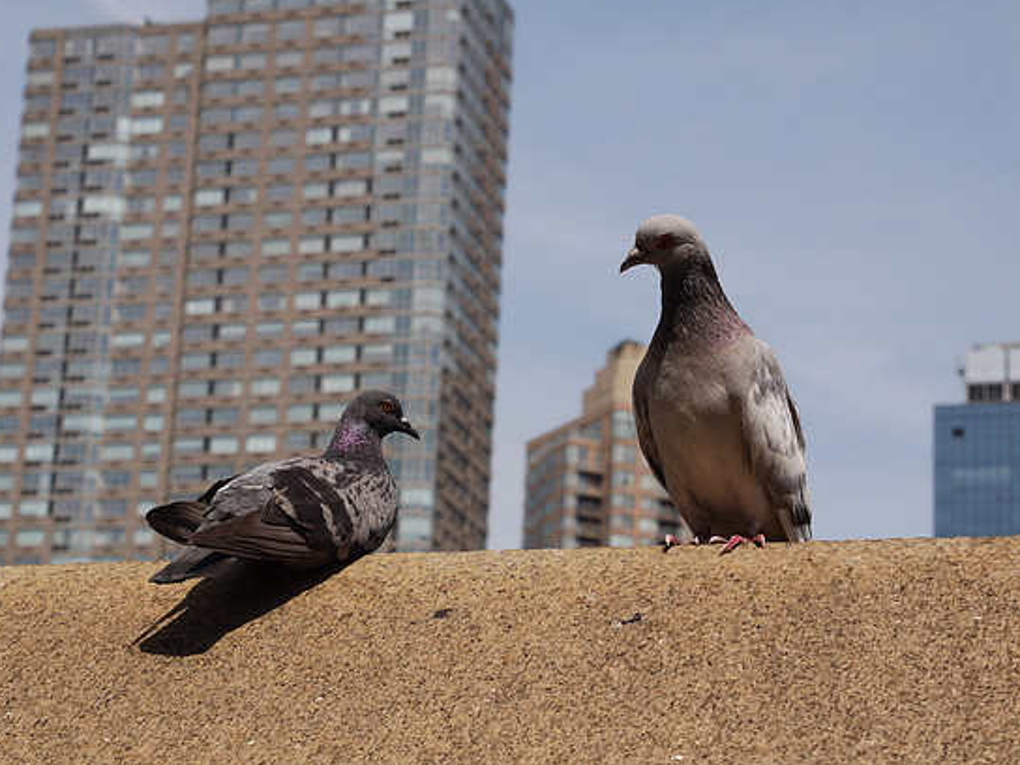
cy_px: 402
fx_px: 2829
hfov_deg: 20.4
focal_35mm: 96
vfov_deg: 15.4
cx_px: 504
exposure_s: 1/500
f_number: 8
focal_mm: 45
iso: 100
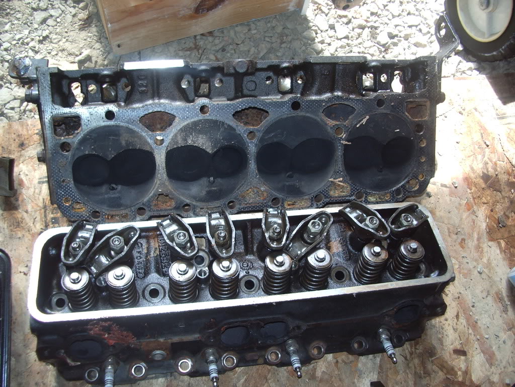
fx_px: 521
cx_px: 258
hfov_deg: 52.6
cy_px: 194
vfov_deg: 40.7
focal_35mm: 35
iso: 100
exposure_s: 1/80
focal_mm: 5.8
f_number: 2.6
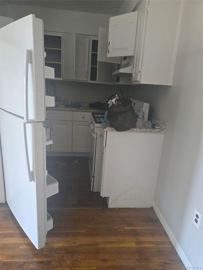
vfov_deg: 73.9
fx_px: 180
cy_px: 135
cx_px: 102
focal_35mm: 23
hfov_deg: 58.9
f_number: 1.7
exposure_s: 1/120
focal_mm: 6.3
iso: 1000
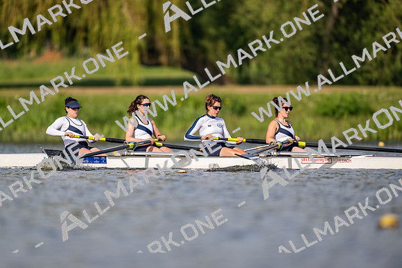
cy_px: 134
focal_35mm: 600
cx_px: 201
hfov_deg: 3.4
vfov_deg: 2.3
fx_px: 6701
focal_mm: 600
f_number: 4
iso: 250
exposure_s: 1/2500
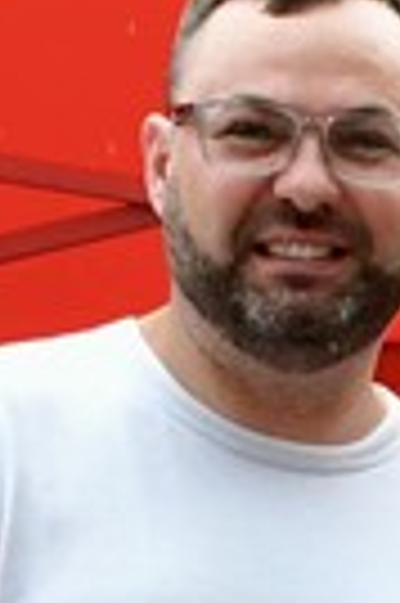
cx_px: 1097
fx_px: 4043
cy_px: 1305
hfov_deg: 5.4
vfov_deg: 8.0
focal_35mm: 242
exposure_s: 1/640
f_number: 6.3
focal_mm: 18
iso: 640
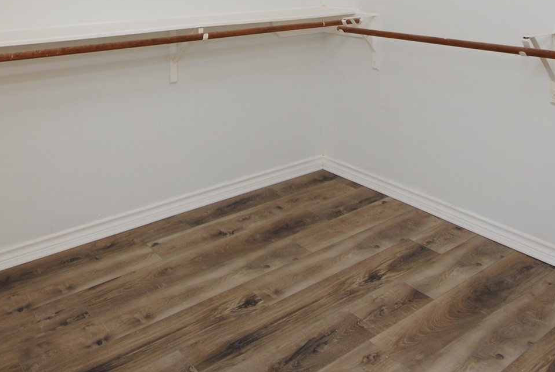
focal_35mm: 34
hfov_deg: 55.6
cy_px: -15
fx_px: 525
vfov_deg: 34.7
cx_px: 243
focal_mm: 10
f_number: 4
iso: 200
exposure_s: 1/60
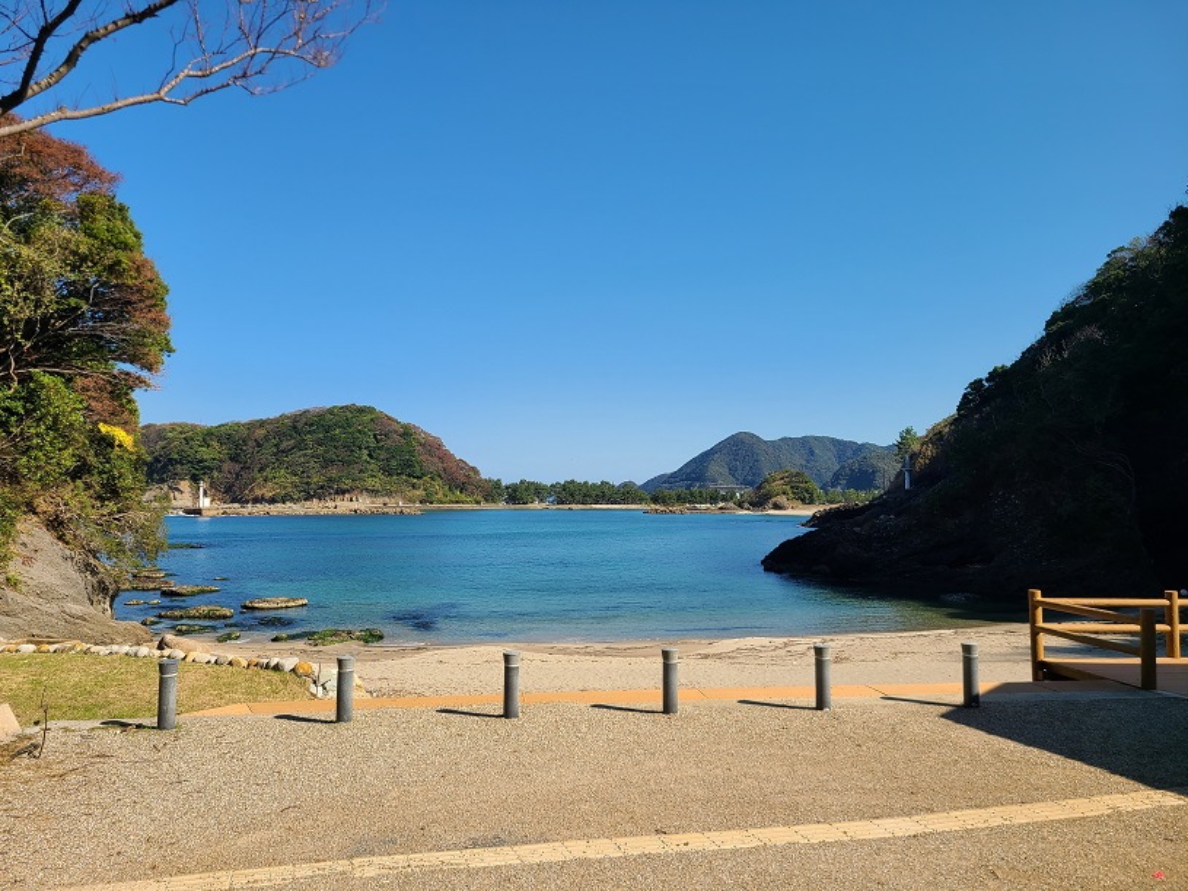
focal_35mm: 26
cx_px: 594
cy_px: 446
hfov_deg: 67.3
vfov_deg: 53.1
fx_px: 892
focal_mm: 5.4
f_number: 1.8
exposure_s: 1/2283
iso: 40
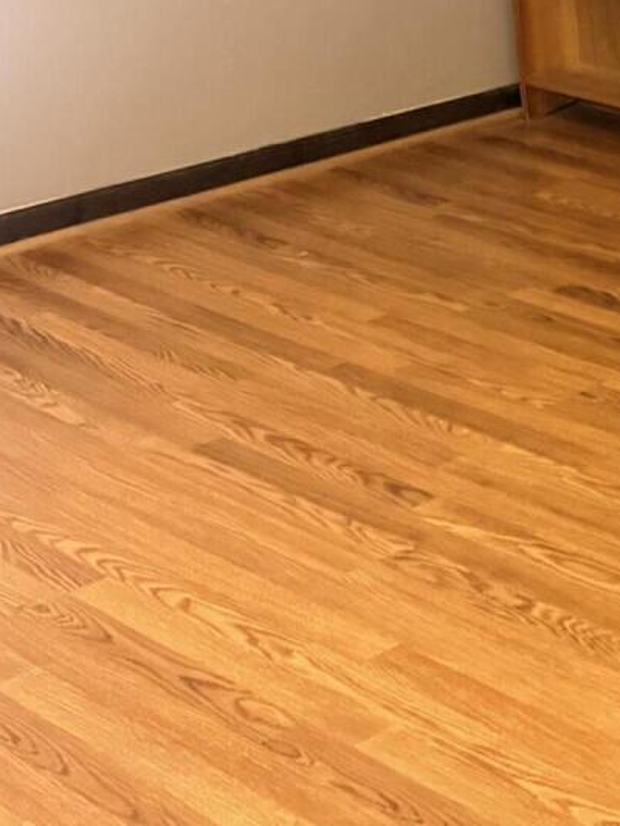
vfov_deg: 21.8
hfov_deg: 15.6
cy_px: 355
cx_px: 801
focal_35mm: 90
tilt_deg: -23.8
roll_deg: +1.8
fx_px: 2148
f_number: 1.78
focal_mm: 6.76
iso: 1250
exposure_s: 1/30
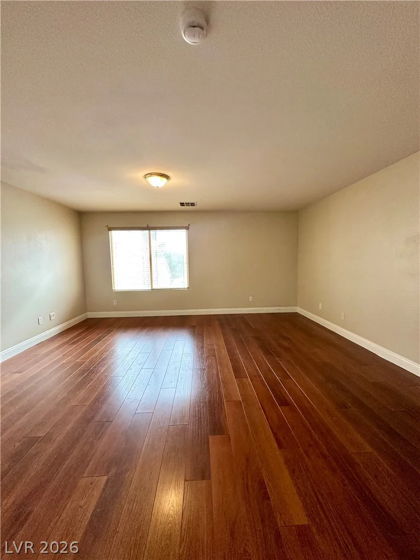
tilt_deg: -4.0
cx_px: 210
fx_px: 226
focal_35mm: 14
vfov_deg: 102.1
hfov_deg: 85.7
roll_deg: +1.5
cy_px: 280
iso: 250
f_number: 2.2
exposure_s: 1/120
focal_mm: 2.22
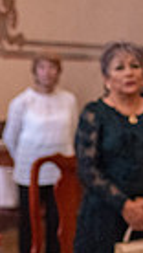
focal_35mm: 154
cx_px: -57
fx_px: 1034
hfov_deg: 7.8
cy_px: 190
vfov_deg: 13.9
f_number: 2
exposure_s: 1/320
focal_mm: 35
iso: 1600
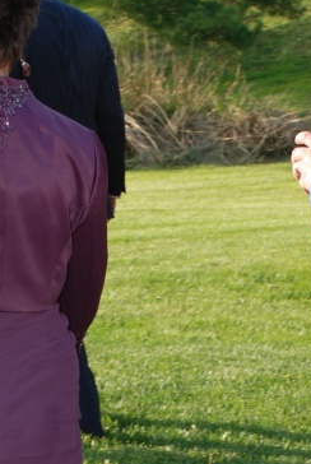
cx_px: 203
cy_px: 419
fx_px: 1970
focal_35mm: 153
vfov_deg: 13.3
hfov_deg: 9.0
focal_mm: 31
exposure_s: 1/125
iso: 140
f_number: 5.6
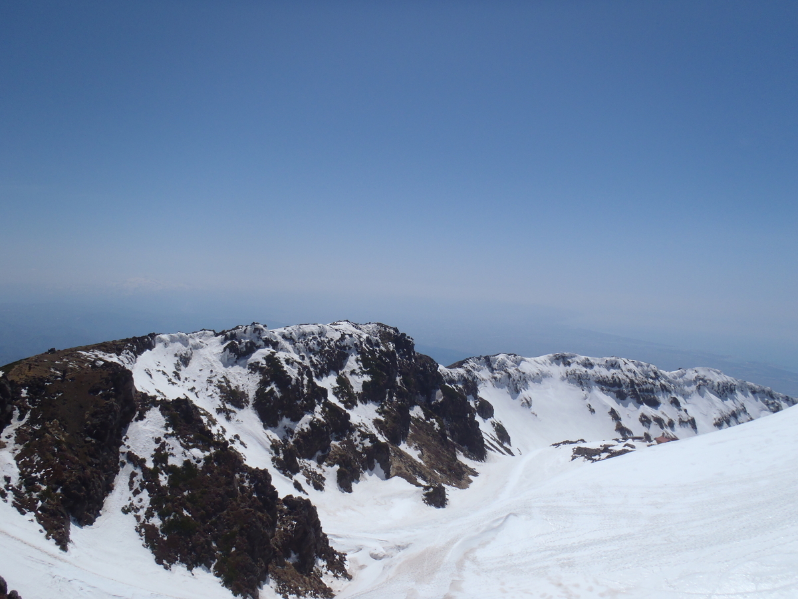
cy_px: 300
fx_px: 645
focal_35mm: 28
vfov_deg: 49.7
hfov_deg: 63.4
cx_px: 399
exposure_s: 1/250
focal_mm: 5
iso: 80
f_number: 10
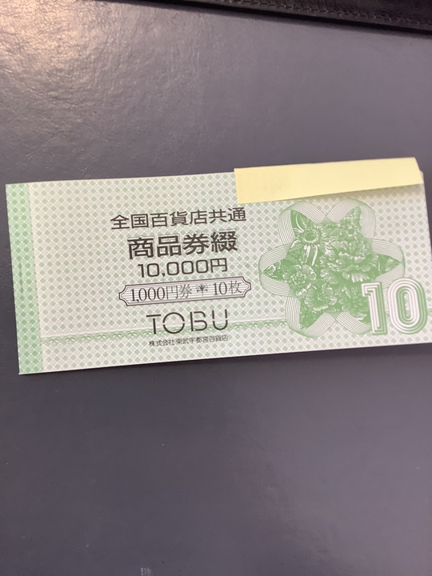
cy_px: 288
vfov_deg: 58.4
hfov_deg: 45.4
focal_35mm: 31
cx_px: 216
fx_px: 516
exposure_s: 1/60
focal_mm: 3.3
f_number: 2.4
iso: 50
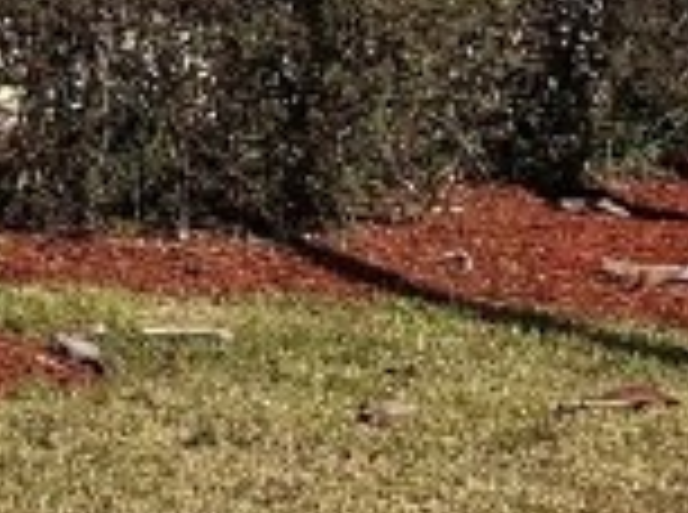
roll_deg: -2.2
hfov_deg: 11.7
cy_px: -1094
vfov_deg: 7.8
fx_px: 3192
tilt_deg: +16.5
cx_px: -387
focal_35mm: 161
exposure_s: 1/8929
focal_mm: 6.86
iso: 80
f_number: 1.78
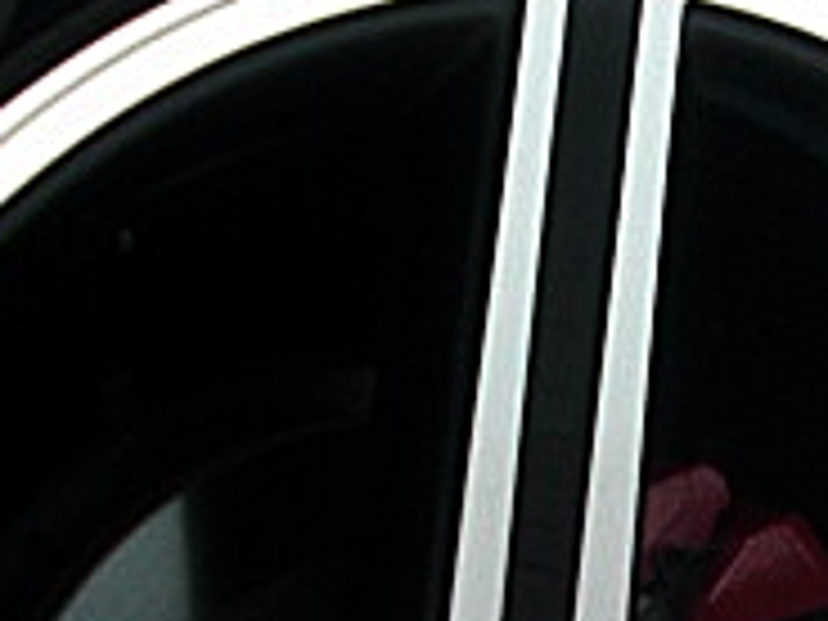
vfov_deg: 11.4
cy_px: 940
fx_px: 2990
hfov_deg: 15.7
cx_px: 670
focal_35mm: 125
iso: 200
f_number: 2.8
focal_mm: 6.3
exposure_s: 1/125
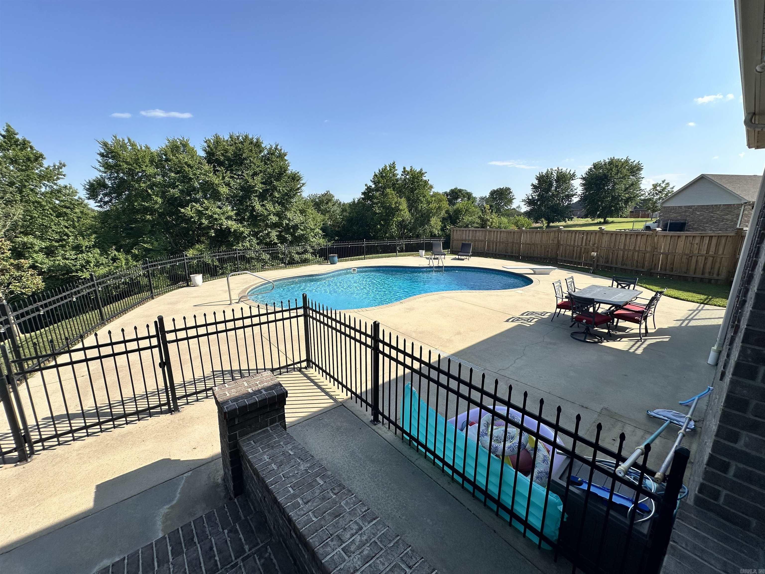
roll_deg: -1.2
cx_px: 382
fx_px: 309
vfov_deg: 85.7
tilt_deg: -12.8
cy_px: 287
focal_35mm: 14
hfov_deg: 102.1
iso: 50
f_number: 2.2
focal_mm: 2.22
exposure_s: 1/1770
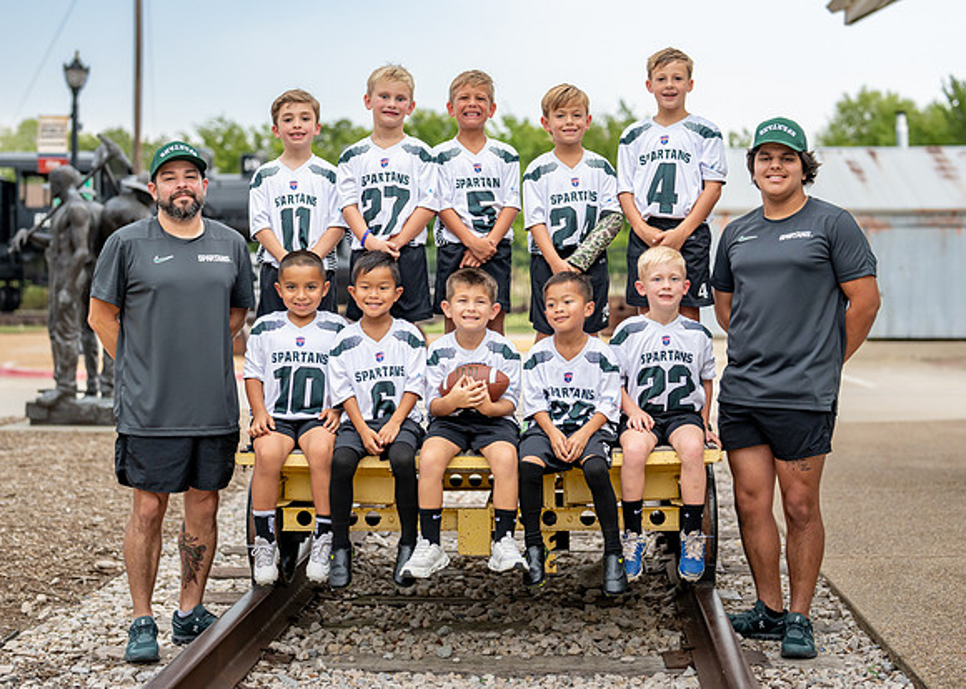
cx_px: 482
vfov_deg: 23.5
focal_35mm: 61
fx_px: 1660
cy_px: 344
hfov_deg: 32.5
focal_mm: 50
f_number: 2
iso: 500
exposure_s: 1/800
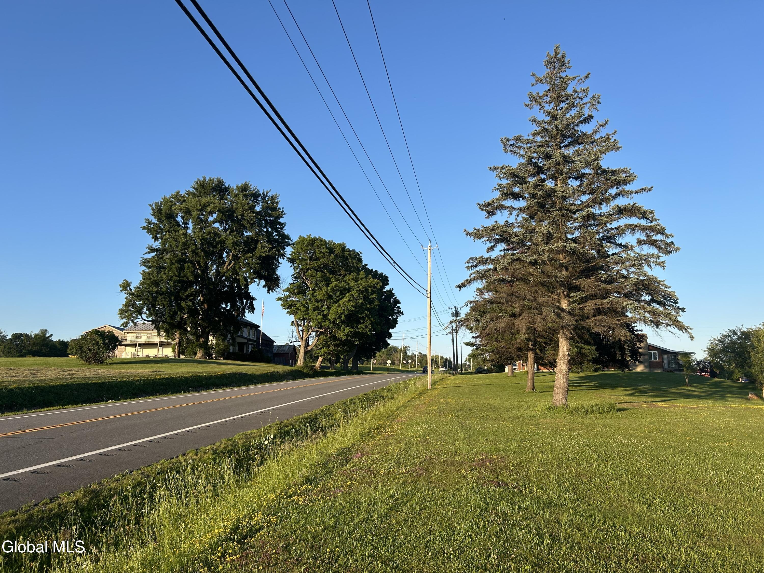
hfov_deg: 67.3
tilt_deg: +11.0
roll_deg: -0.4
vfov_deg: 53.1
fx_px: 574
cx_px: 382
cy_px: 286
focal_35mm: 26
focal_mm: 5.7
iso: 50
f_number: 1.5
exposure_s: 1/1575
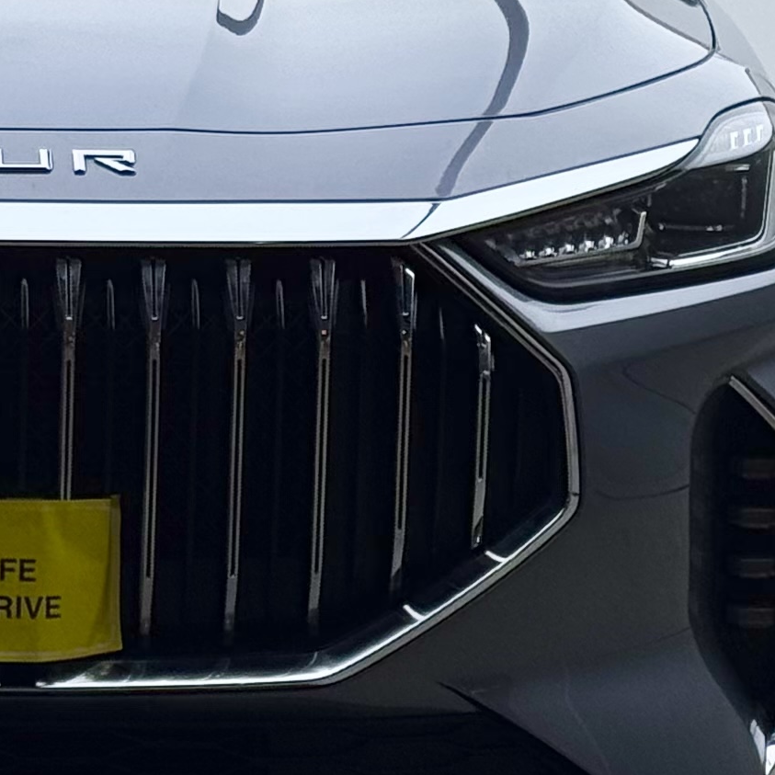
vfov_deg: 8.6
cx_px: -134
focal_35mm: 203
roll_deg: +0.3
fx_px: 5142
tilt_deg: -3.8
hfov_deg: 8.5
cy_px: 42
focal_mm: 6.76
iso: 64
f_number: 1.78
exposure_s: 1/233
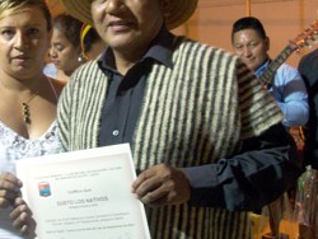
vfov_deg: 23.0
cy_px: 114
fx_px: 589
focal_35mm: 64
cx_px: 61
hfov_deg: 29.5
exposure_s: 1/13
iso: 160
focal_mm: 5.7
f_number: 2.9
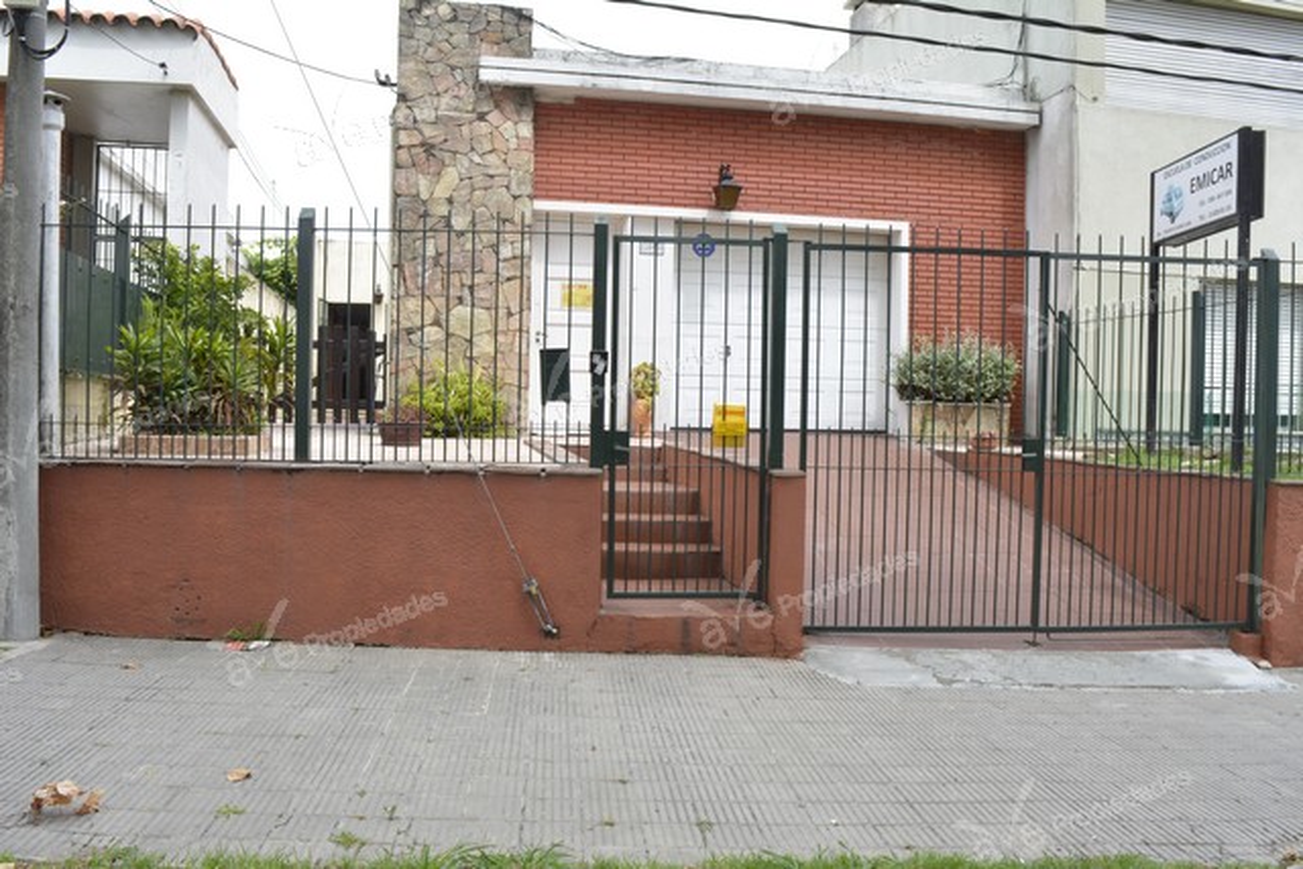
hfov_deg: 61.9
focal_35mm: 30
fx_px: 1086
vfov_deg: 43.6
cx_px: 652
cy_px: 434
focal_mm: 20
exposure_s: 1/500
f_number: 11
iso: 1250
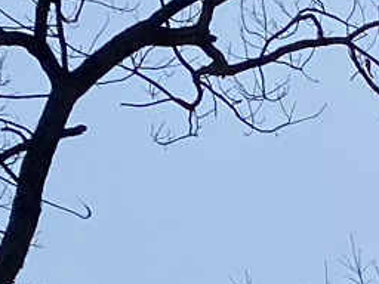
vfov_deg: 6.5
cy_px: 926
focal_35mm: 203
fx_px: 2223
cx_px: 761
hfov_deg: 9.1
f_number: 1.8
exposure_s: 1/11494
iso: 40
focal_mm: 4.25
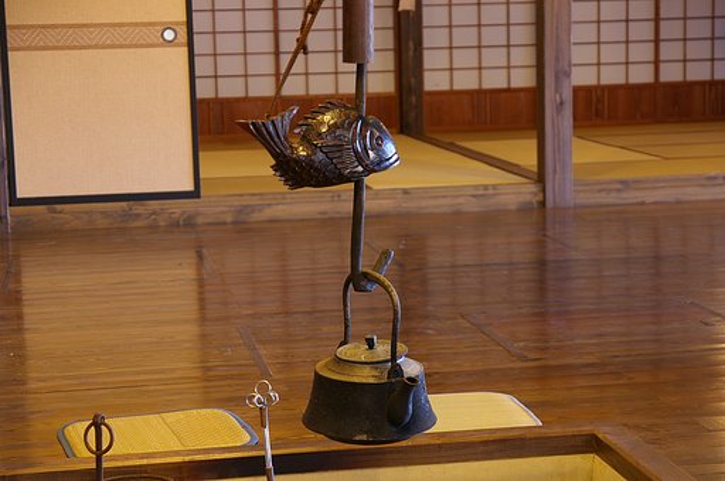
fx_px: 1750
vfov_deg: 15.7
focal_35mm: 87
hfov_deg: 23.4
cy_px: 240
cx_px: 362
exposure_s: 1/25
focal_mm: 58
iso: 400
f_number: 4
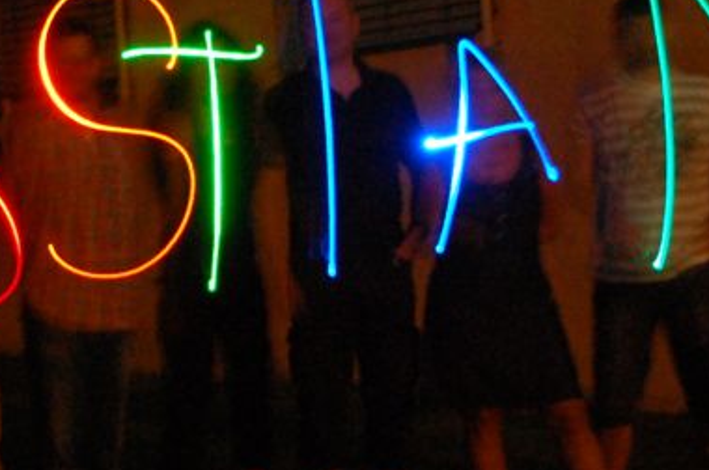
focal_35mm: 117
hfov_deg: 17.3
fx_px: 2307
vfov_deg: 11.6
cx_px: 151
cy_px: 223
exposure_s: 4.3
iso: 1600
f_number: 4.2
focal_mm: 29
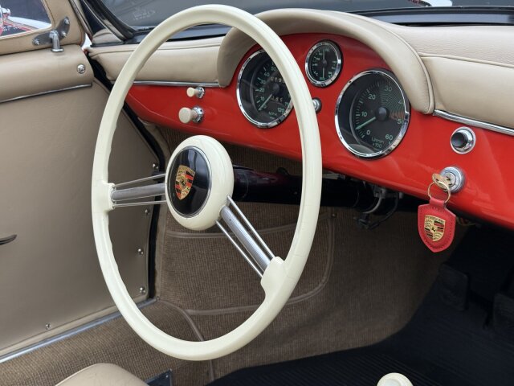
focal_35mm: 48
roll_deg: +0.5
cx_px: 257
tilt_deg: -20.8
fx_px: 713
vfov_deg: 30.3
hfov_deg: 39.7
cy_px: 193
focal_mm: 6.76
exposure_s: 1/49
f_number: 1.78
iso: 125
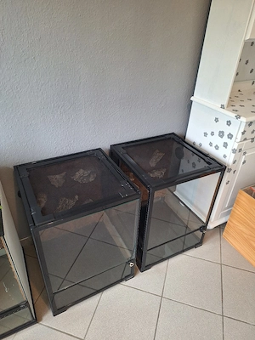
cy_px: 170
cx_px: 128
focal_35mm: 23
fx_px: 226
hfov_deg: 58.9
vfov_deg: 73.9
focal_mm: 5.54
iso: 250
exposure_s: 1/33
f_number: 1.8
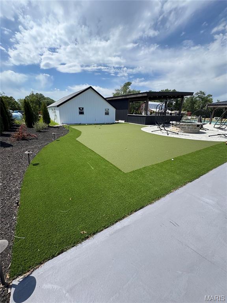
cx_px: 114
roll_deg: -0.4
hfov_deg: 85.7
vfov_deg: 102.1
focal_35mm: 14
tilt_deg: -17.1
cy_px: 152
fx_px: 122
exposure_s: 1/1506
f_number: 2.2
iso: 50
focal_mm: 2.22
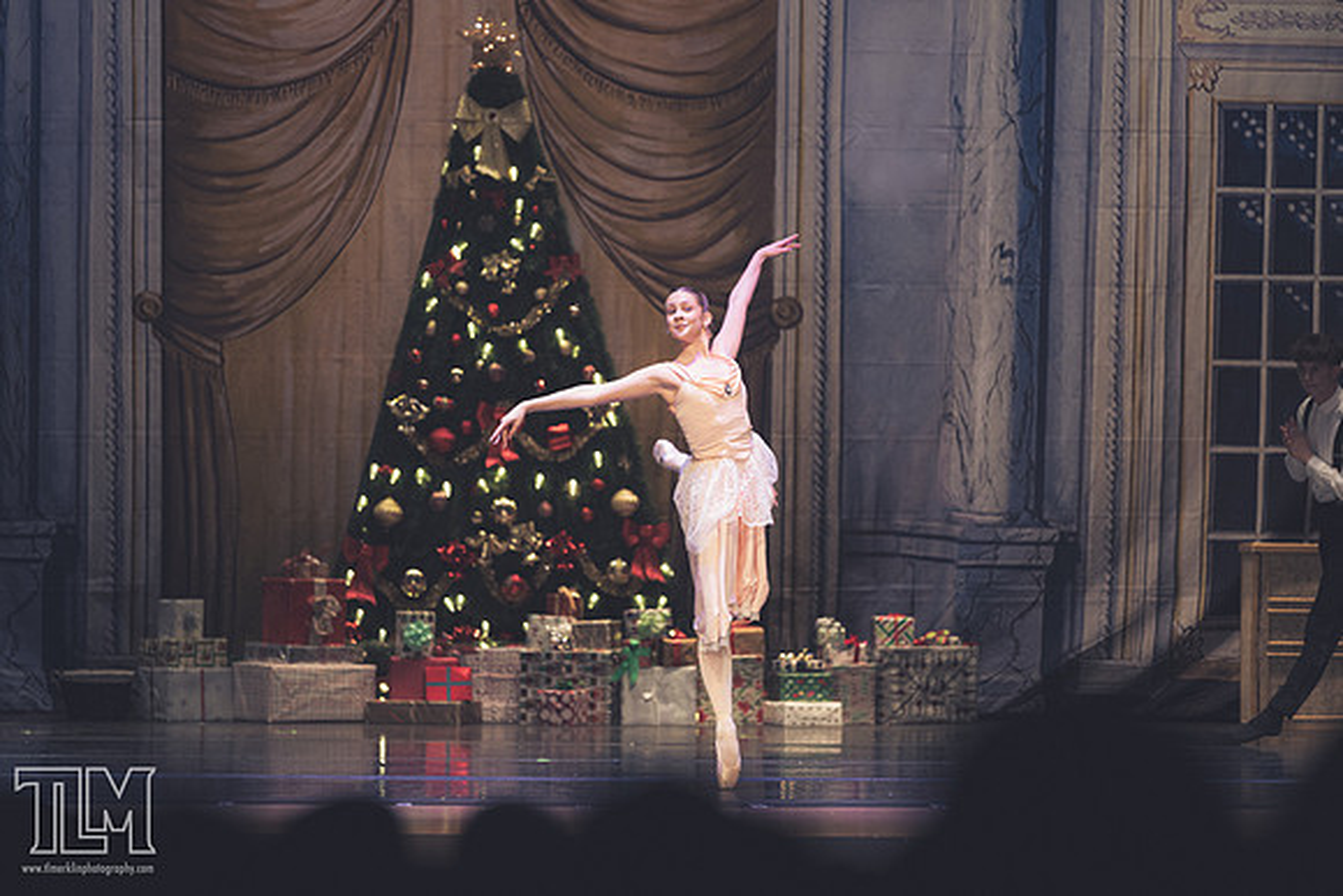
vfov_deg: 6.9
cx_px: 672
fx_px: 7463
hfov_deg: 10.3
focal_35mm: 200
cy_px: 448
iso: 800
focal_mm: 200
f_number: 2.8
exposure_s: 1/320
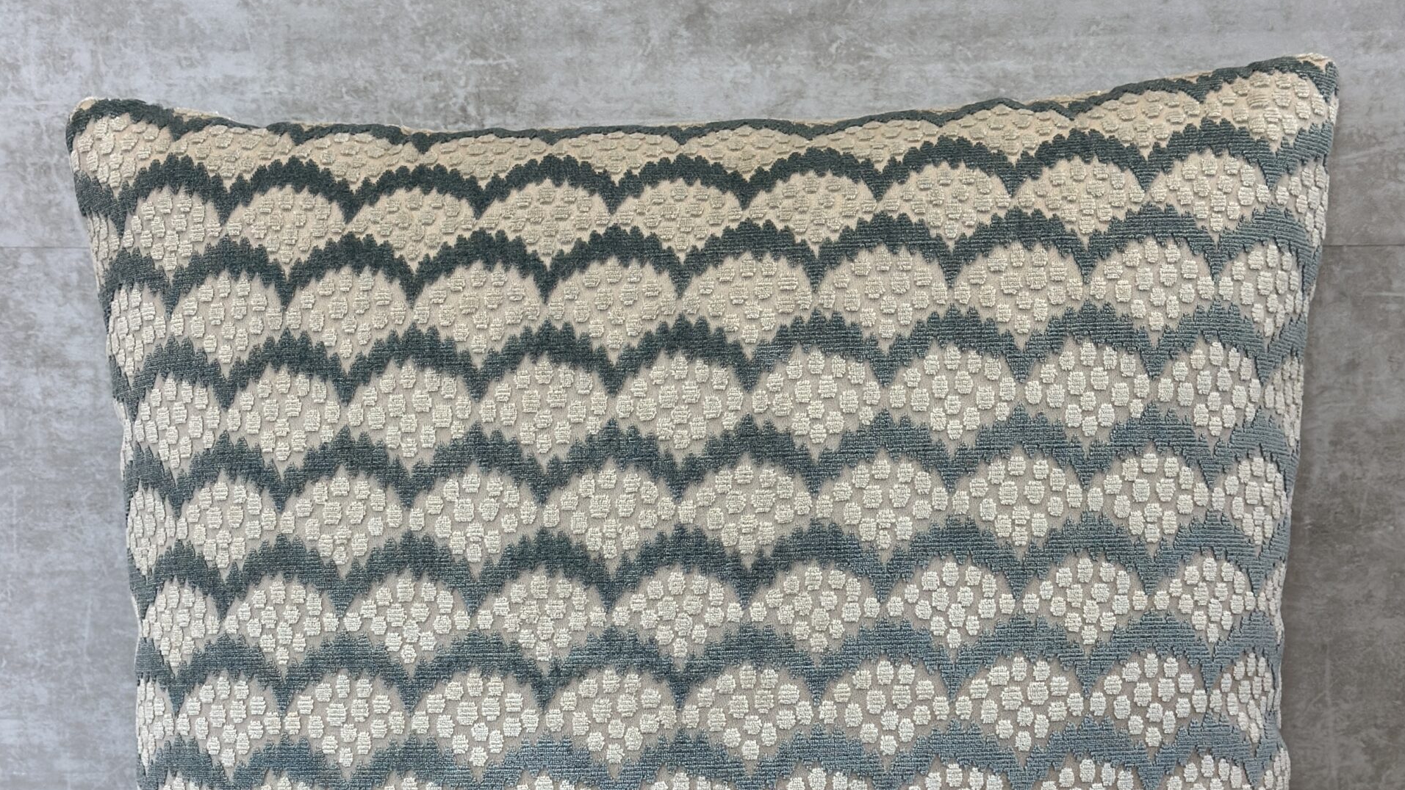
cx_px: 705
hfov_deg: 30.1
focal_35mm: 70
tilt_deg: -10.8
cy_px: 653
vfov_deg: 17.1
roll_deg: +0.3
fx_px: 2608
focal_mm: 6.86
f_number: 1.78
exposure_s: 1/170
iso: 100
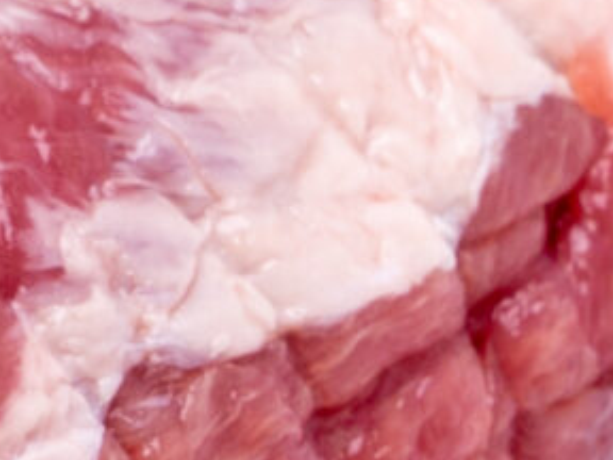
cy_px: 423
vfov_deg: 2.5
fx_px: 10590
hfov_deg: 3.3
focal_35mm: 598
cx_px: -647
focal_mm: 70
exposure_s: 1/125
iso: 100
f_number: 11
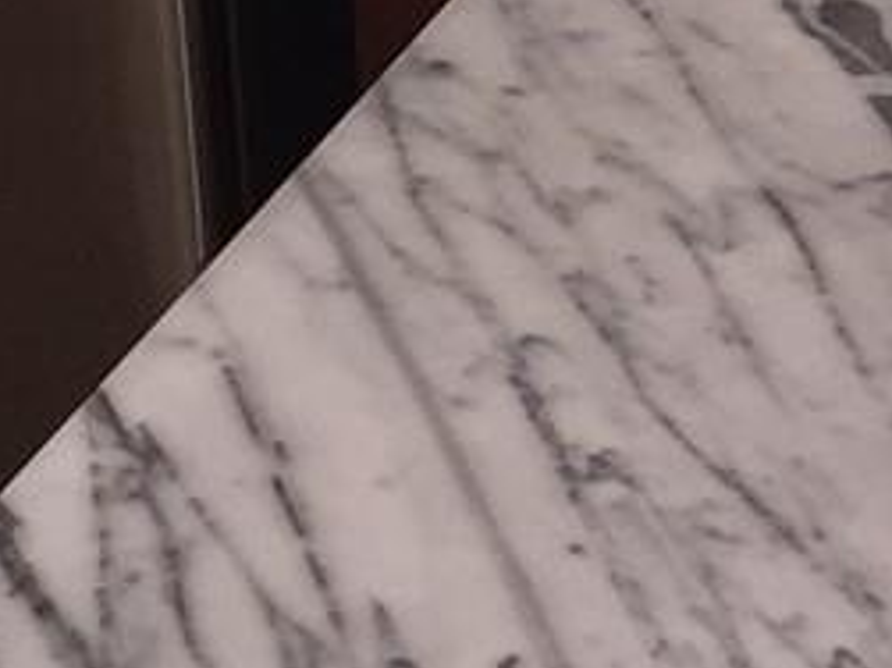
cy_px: -14
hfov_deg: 10.4
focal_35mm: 185
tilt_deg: -18.0
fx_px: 4765
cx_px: 1294
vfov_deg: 8.0
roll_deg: -0.7
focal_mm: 4.15
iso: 50
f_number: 2.2
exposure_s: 1/30
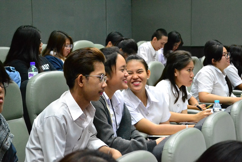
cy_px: 81
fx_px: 554
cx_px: 121
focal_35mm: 82
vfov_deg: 16.5
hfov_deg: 24.6
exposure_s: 1/30
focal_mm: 55
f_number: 5.6
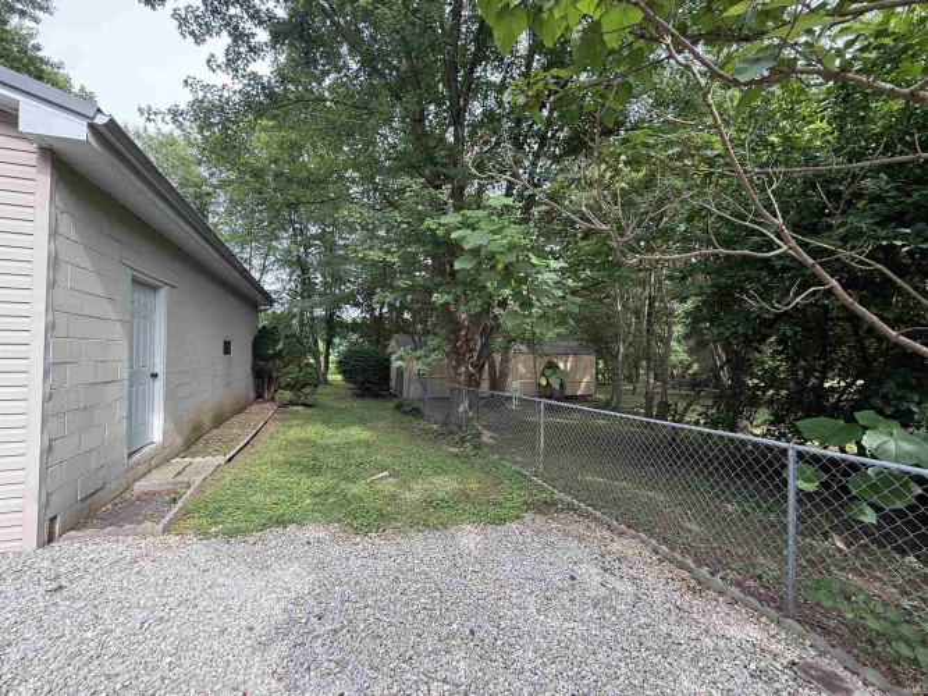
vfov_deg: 85.7
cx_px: 464
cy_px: 348
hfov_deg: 102.1
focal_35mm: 14
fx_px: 375
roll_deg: -0.6
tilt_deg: +2.3
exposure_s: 1/129
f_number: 2.2
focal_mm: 2.22
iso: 64
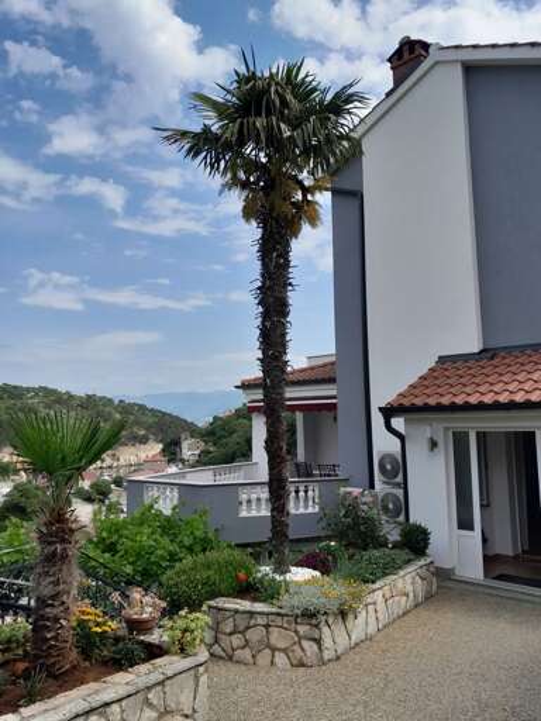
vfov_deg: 65.3
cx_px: 270
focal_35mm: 27
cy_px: 360
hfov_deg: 51.4
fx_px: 563
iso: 40
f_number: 1.8
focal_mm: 4
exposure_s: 1/517
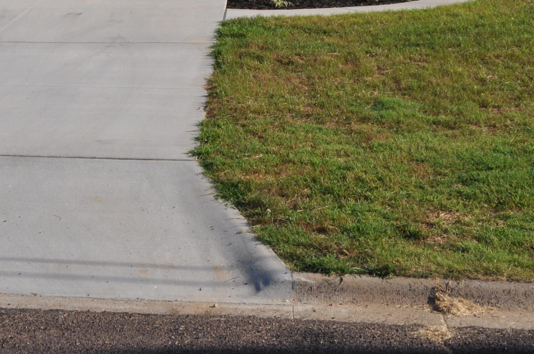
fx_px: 1244
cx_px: 159
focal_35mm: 84
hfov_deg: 24.1
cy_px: -23
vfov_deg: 15.8
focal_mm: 26
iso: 200
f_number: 10
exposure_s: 1/400
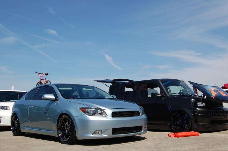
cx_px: 114
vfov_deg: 31.8
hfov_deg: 46.4
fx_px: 266
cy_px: 76
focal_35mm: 42
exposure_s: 1/400
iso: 200
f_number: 10
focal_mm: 28
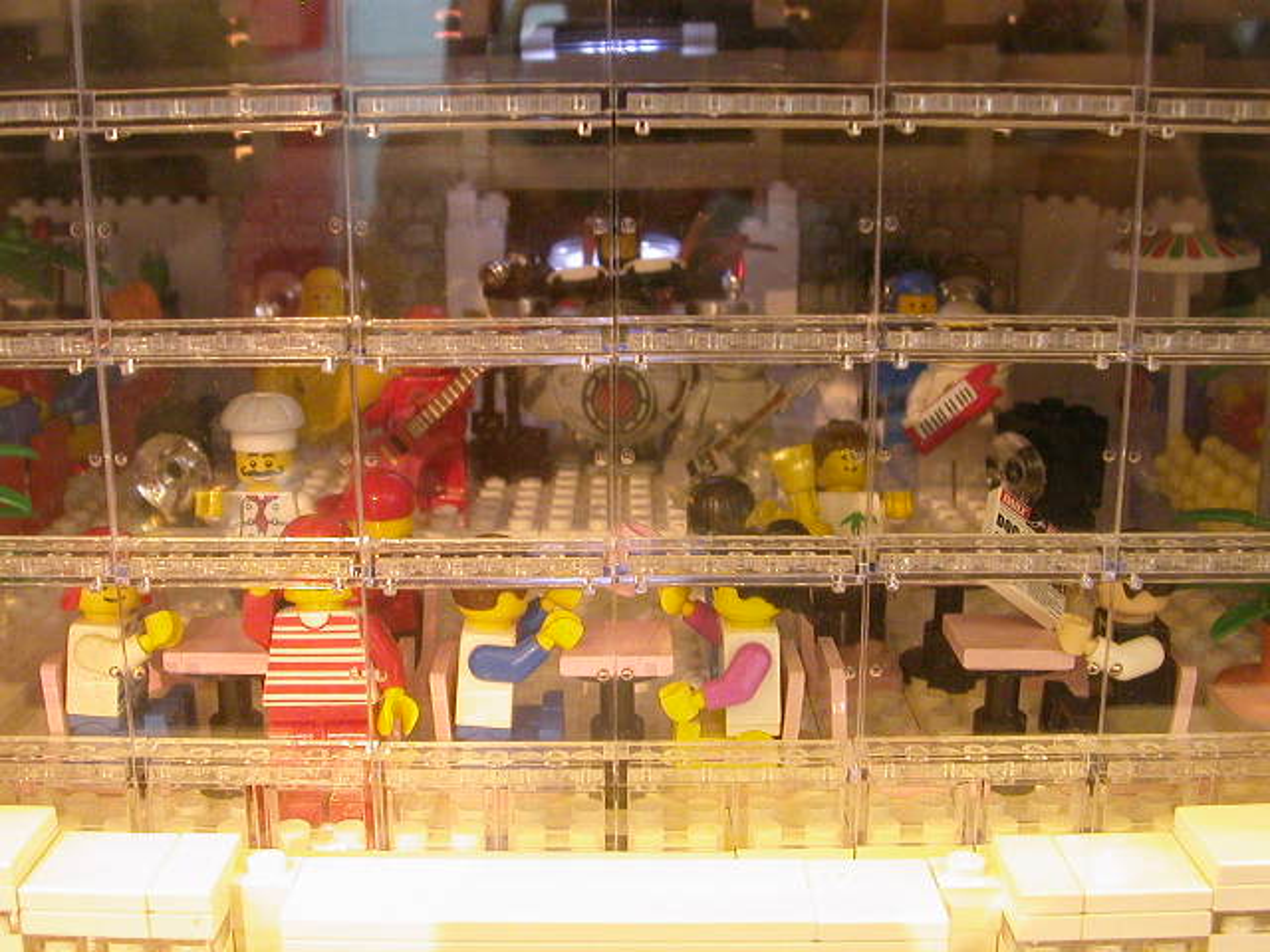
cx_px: 635
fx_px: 1578
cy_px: 476
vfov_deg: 33.6
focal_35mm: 43
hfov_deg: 43.9
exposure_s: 1/21.5
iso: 400
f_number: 2.9
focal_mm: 6.6
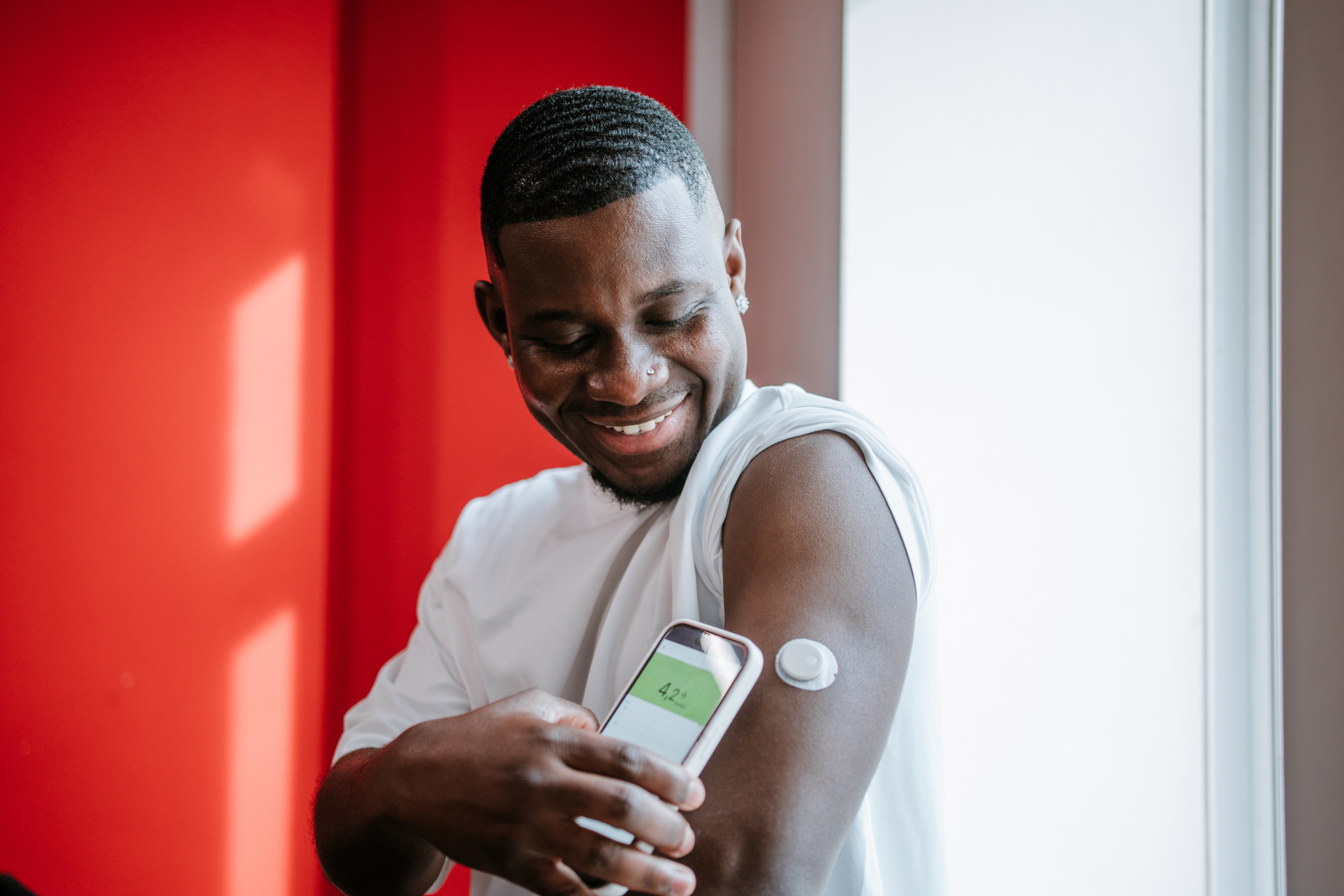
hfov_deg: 54.4
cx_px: 672
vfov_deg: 37.9
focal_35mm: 35
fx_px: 1307
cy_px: 448
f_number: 2.2
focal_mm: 35
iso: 400
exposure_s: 1/250
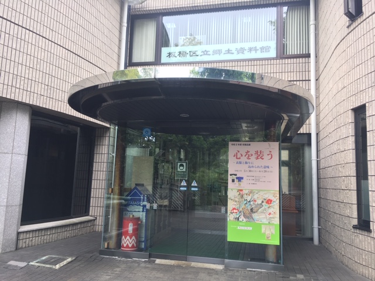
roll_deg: -2.5
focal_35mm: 29
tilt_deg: +8.0
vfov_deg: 48.2
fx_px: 314
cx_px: 188
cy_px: 140
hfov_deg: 61.7
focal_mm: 4.15
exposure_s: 1/122
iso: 25
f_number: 2.2
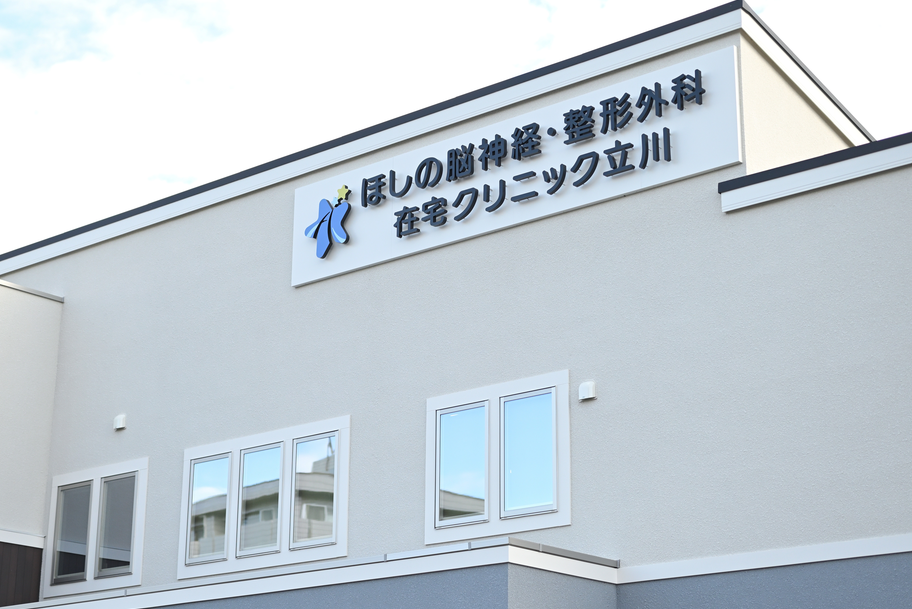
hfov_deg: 29.6
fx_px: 1723
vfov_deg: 20.0
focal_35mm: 68
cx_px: 434
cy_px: 274
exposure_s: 1/1250
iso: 200
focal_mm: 50
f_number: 1.6
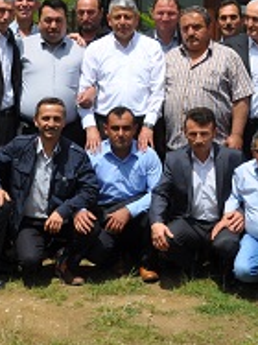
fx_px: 876
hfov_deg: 16.5
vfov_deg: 21.8
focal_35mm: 88
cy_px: 43
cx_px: 235
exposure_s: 1/200
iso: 200
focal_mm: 18
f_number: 14
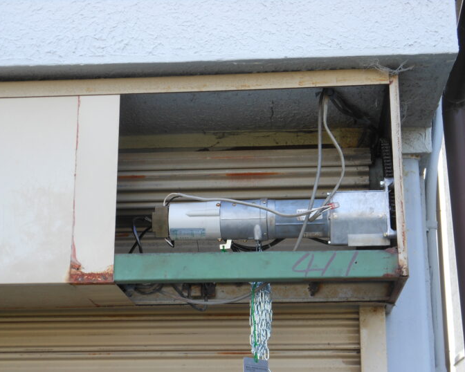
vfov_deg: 22.2
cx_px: 242
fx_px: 950
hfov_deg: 27.5
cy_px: 186
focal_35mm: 69
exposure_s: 1/80
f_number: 4.3
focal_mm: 11.7
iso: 80
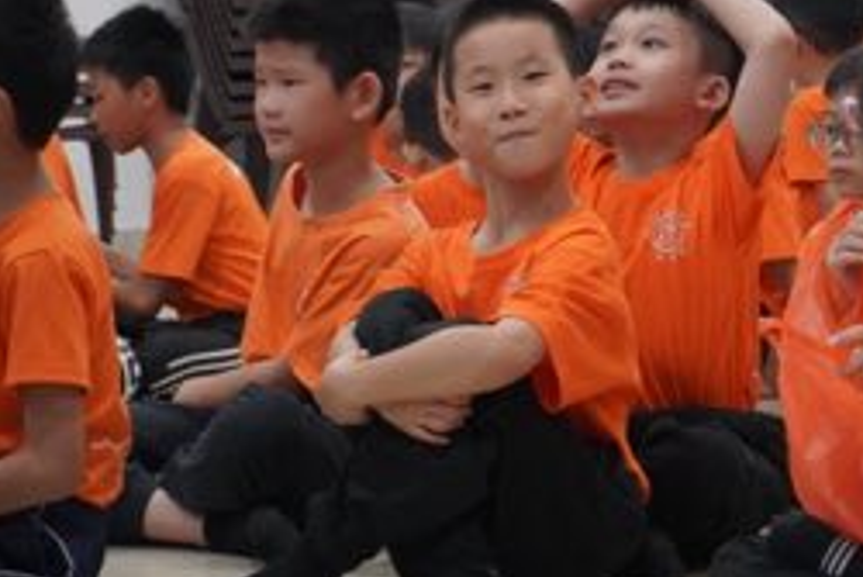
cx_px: 708
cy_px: 100
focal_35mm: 144
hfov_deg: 14.2
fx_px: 3454
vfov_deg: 9.5
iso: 6400
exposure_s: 1/160
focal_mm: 50
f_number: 5.6
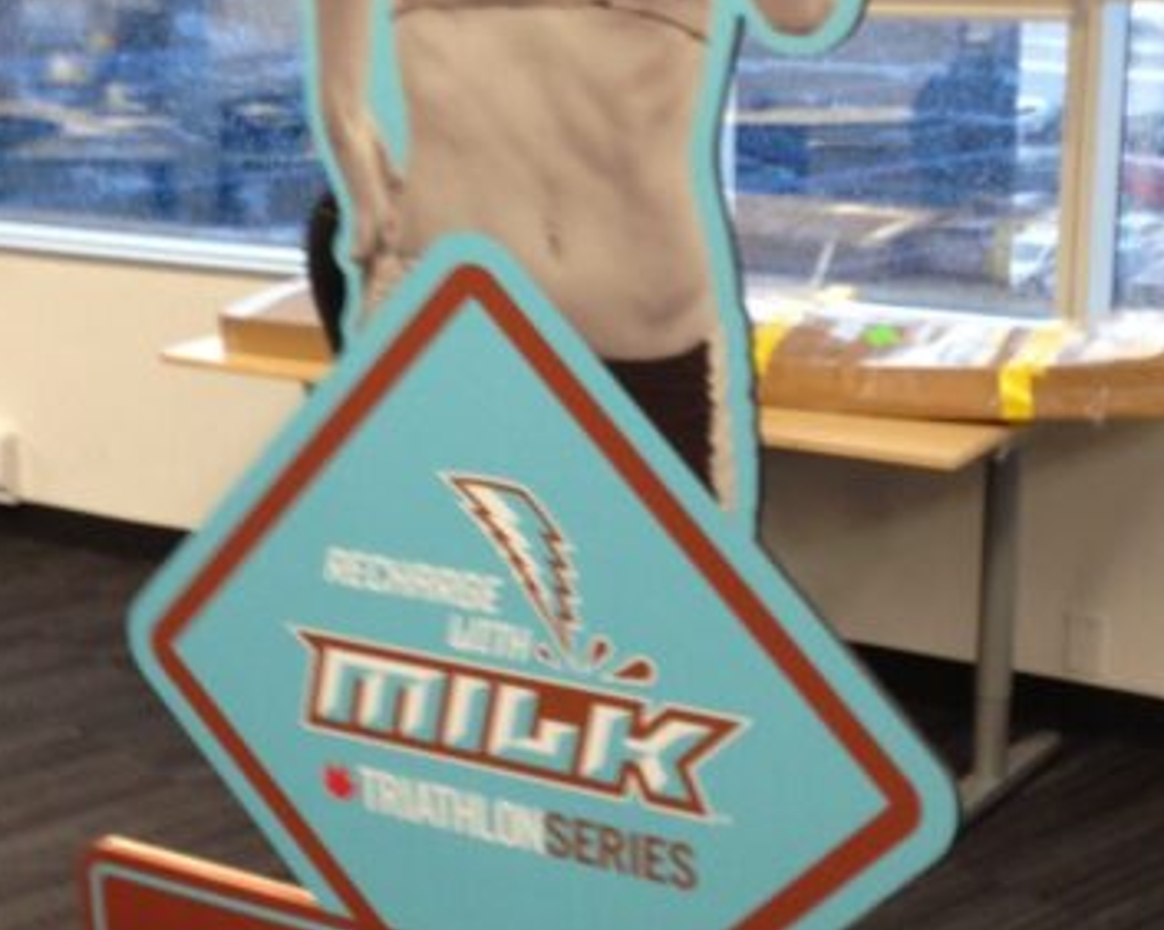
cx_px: 547
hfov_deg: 26.1
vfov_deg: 21.0
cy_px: 511
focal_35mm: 73
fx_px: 2513
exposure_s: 1/20
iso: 80
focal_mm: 4.13
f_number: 2.4
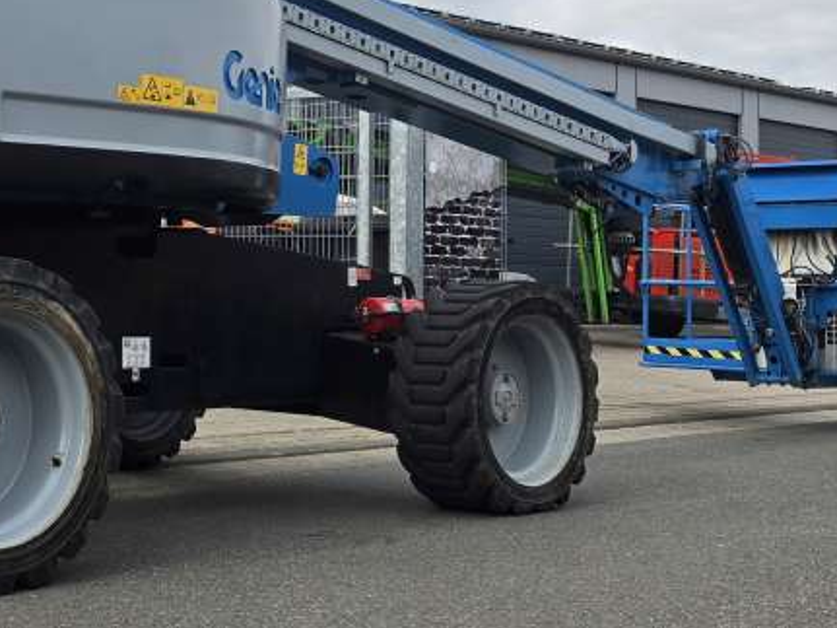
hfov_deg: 29.5
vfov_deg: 22.8
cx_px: 153
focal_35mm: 64
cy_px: 210
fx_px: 1547
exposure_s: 1/4648
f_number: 1.4
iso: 64
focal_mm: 6.5
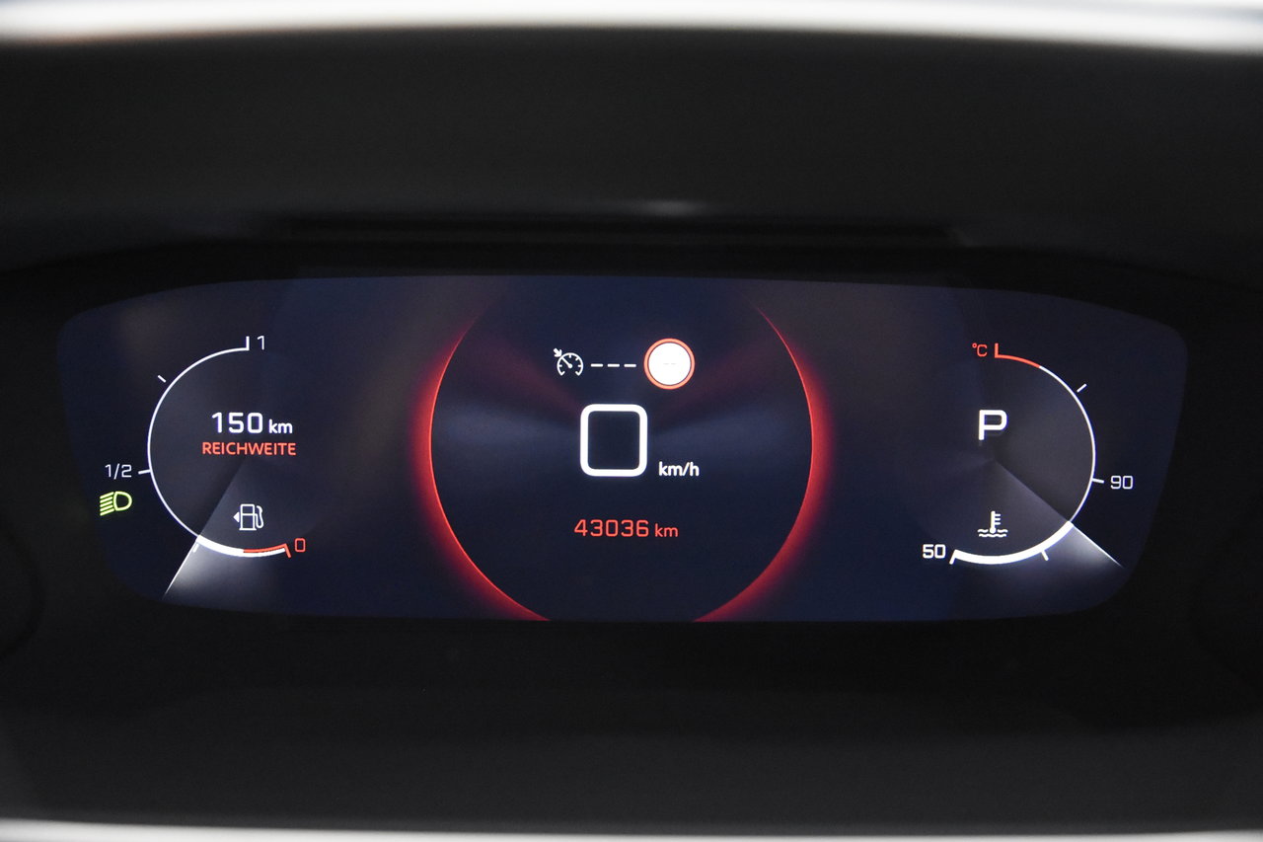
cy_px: 421
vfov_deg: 26.5
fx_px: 1789
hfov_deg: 38.9
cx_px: 632
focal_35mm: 51
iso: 6400
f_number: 3.3
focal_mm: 34
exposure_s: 1/50
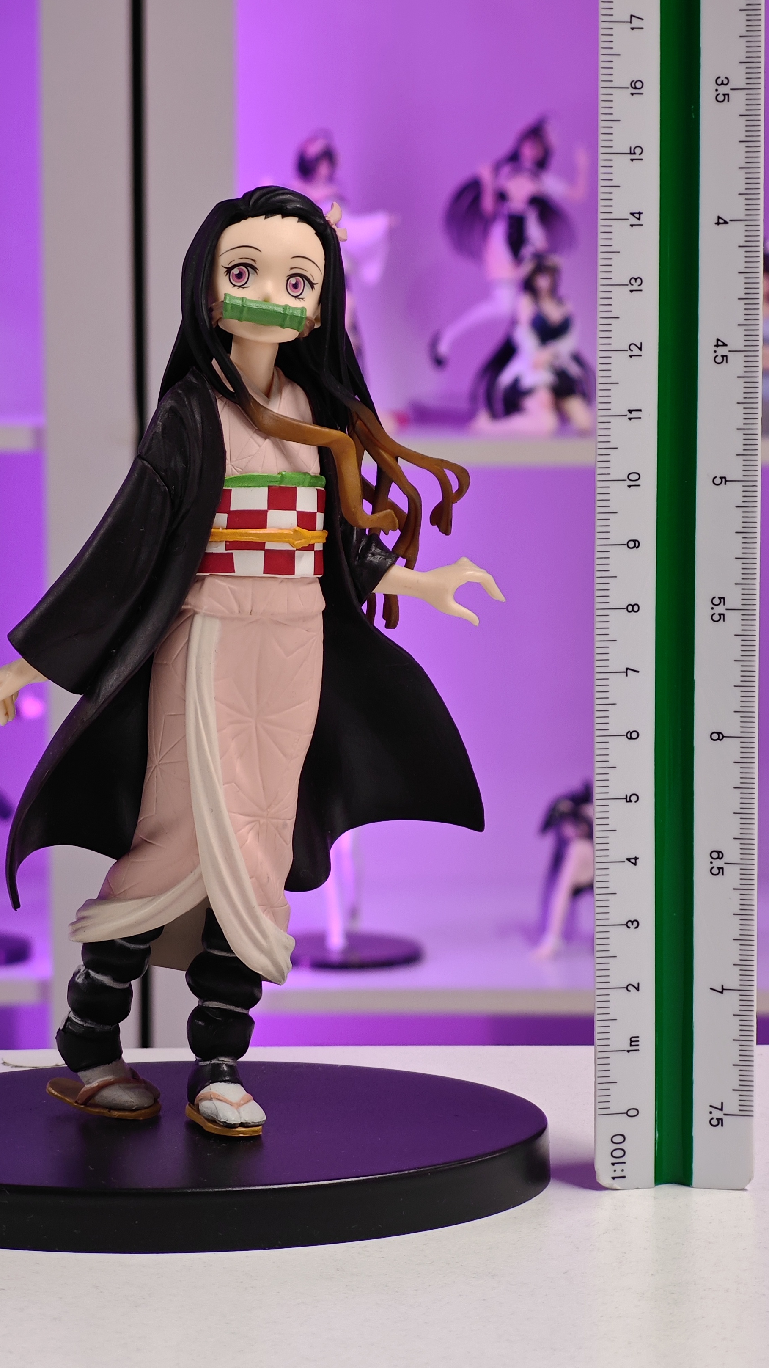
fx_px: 3191
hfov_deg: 13.7
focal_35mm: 88
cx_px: 278
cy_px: 680
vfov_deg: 24.2
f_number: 2.4
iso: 400
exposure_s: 1/21
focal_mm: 7.48
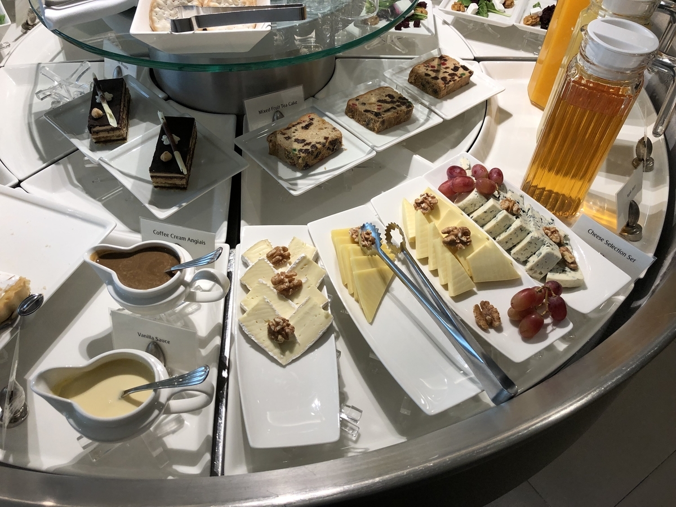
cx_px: 338
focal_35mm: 28
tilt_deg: -52.2
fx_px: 547
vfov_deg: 49.7
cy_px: 254
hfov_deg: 63.4
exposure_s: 1/33
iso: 32
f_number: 1.8
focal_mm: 4
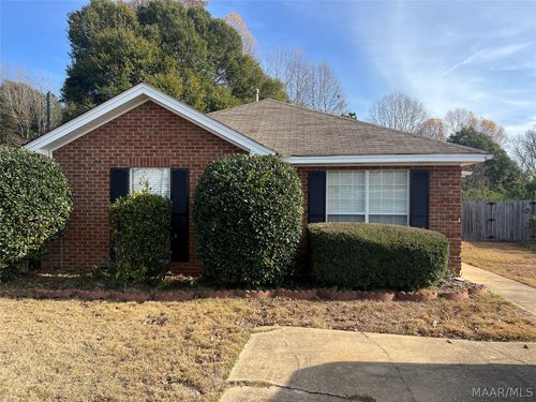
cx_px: 268
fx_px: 403
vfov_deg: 53.1
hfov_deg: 67.3
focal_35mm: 26
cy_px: 201
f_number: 1.5
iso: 50
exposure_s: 1/1511
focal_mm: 5.7
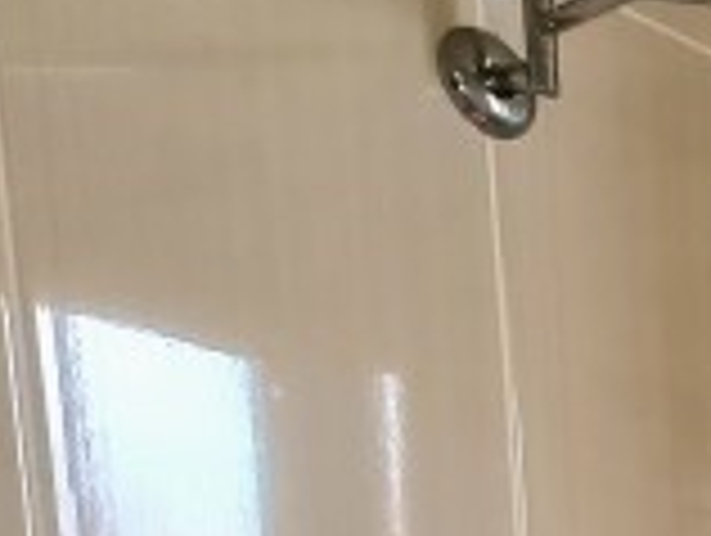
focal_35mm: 84
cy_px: 1194
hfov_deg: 13.8
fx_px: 1728
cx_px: 1822
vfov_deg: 13.8
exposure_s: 1/50
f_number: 2.2
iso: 160
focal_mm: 2.2
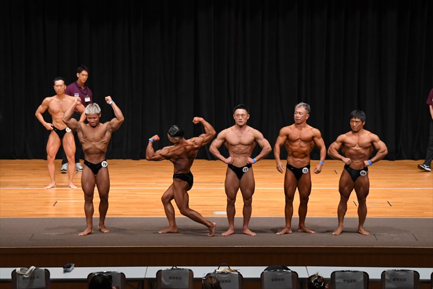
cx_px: 216
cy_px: 144
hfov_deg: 16.1
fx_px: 1527
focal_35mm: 127
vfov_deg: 10.8
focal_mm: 85
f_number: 5.6
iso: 4000
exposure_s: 1/400
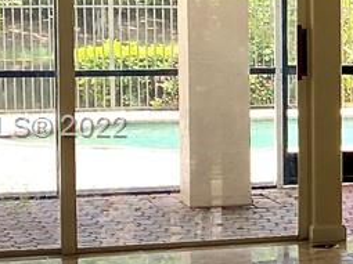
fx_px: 1661
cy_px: 129
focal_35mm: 163
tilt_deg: -5.2
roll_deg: -1.0
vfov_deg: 9.1
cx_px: 790
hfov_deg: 10.7
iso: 32
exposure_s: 1/163
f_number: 1.8
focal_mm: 4.25
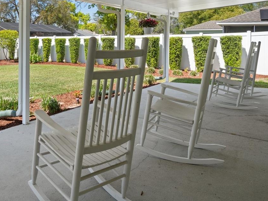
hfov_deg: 53.8
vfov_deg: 41.1
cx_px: 80
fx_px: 255
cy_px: 39
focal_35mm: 33
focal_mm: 18
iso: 400
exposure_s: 1/320
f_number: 8
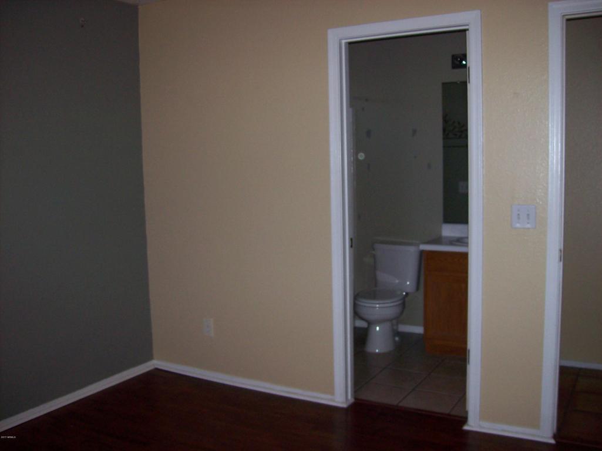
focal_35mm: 36
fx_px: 626
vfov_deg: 39.6
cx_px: 301
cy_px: 226
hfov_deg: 51.4
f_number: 2.7
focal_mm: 6
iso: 80
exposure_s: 1/64
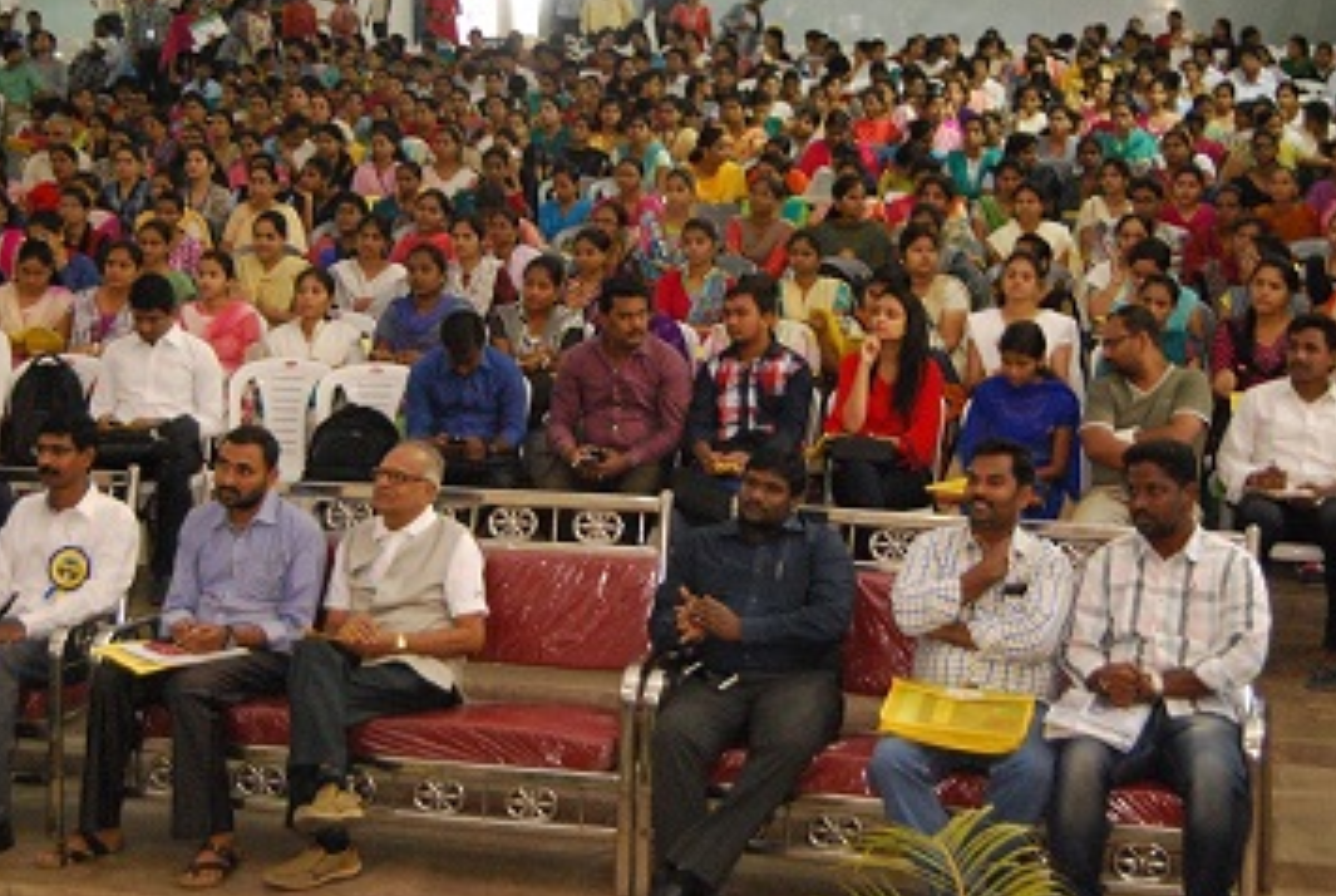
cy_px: 280
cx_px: 600
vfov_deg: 21.5
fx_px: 2342
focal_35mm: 63
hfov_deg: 31.8
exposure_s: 1/60
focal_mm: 28
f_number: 4.2
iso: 1600
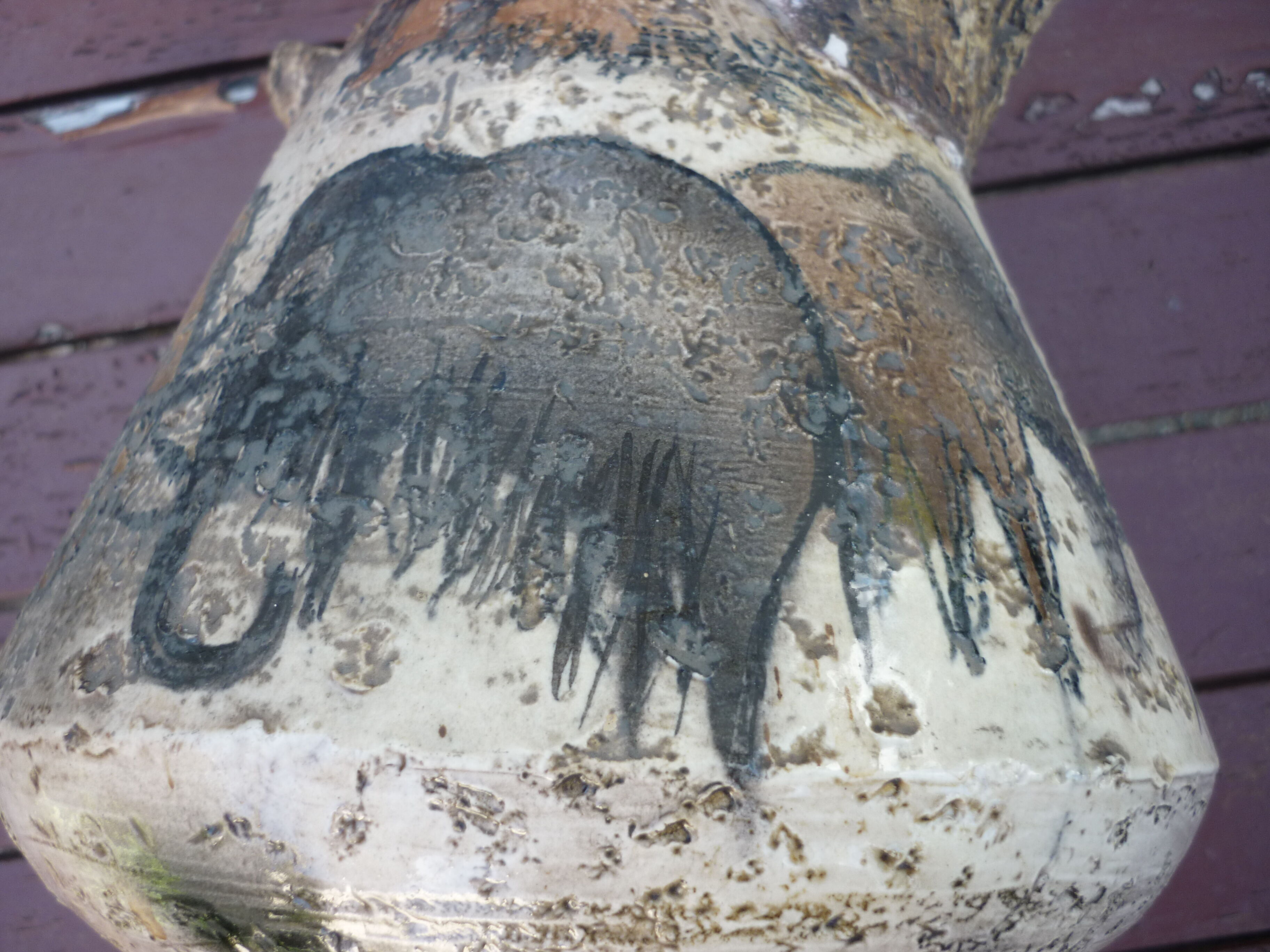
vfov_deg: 42.9
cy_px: 476
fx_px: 1211
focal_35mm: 33
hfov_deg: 55.4
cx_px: 635
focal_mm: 5.5
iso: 80
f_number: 2.8
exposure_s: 1/100
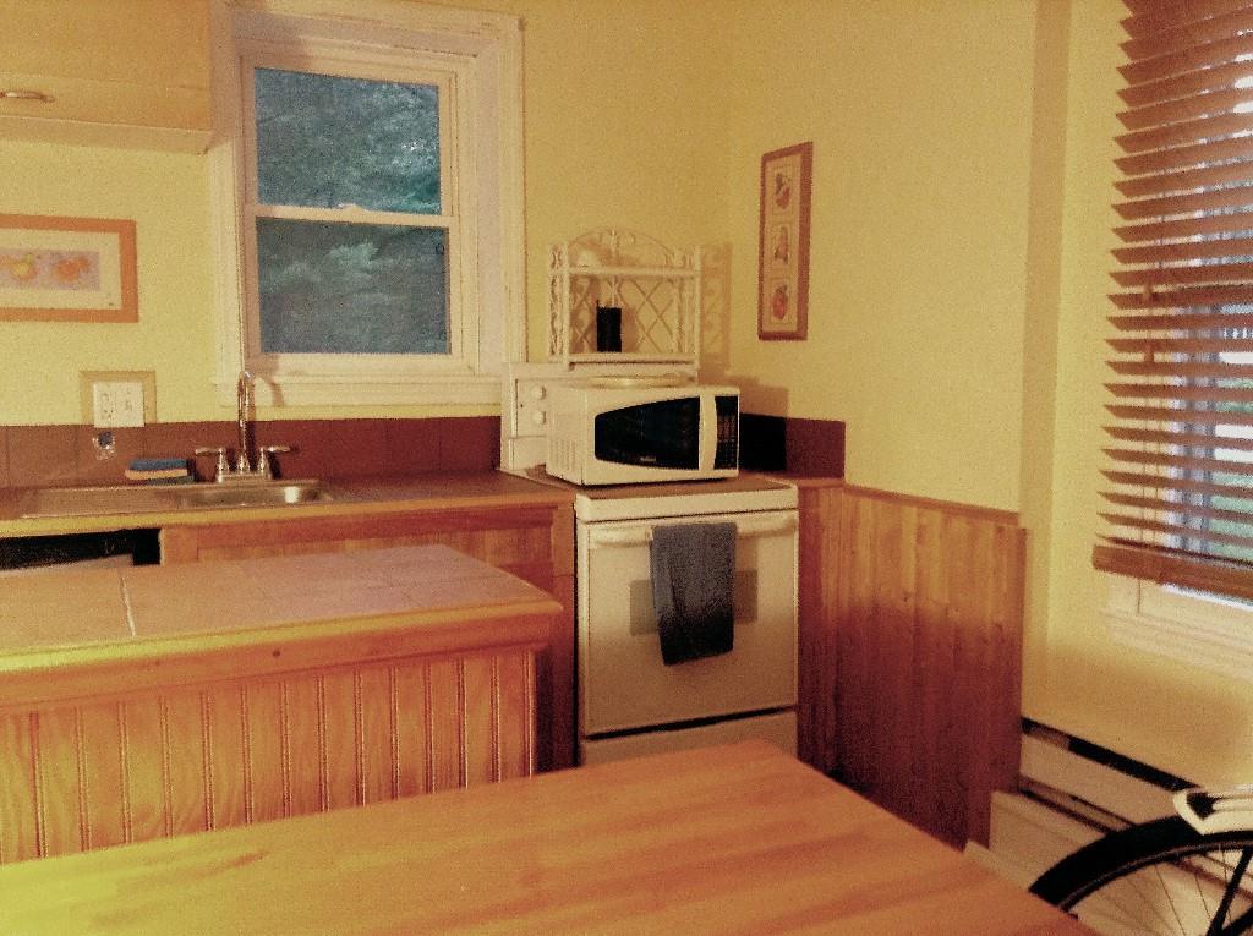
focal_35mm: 33
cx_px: 626
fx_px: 1193
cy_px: 468
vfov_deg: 42.8
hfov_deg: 55.4
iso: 250
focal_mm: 3.3
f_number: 2.4
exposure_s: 1/15
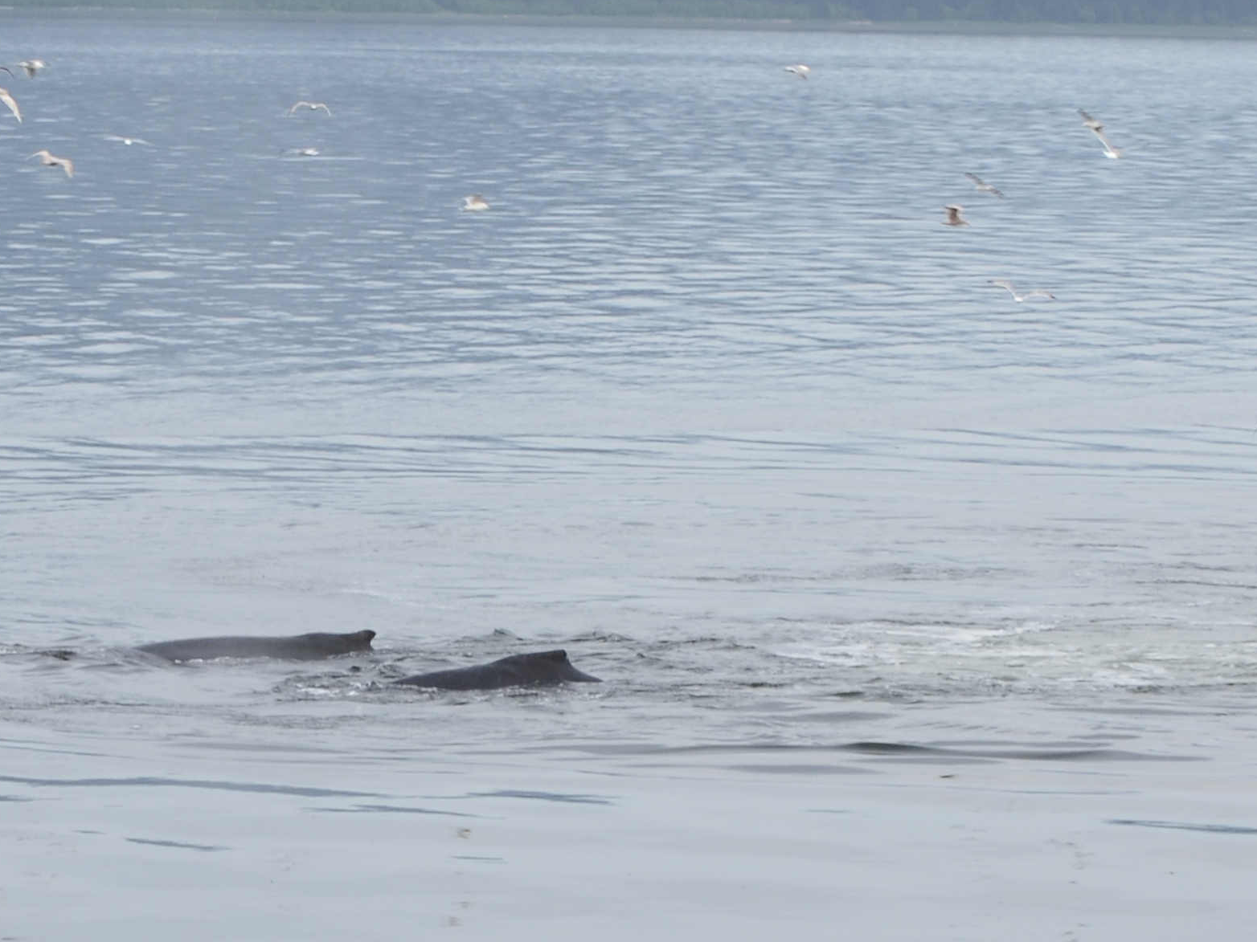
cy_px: 634
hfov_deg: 7.9
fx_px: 9060
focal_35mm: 250
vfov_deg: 6.0
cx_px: 348
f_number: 11
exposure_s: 1/100
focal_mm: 55
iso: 200
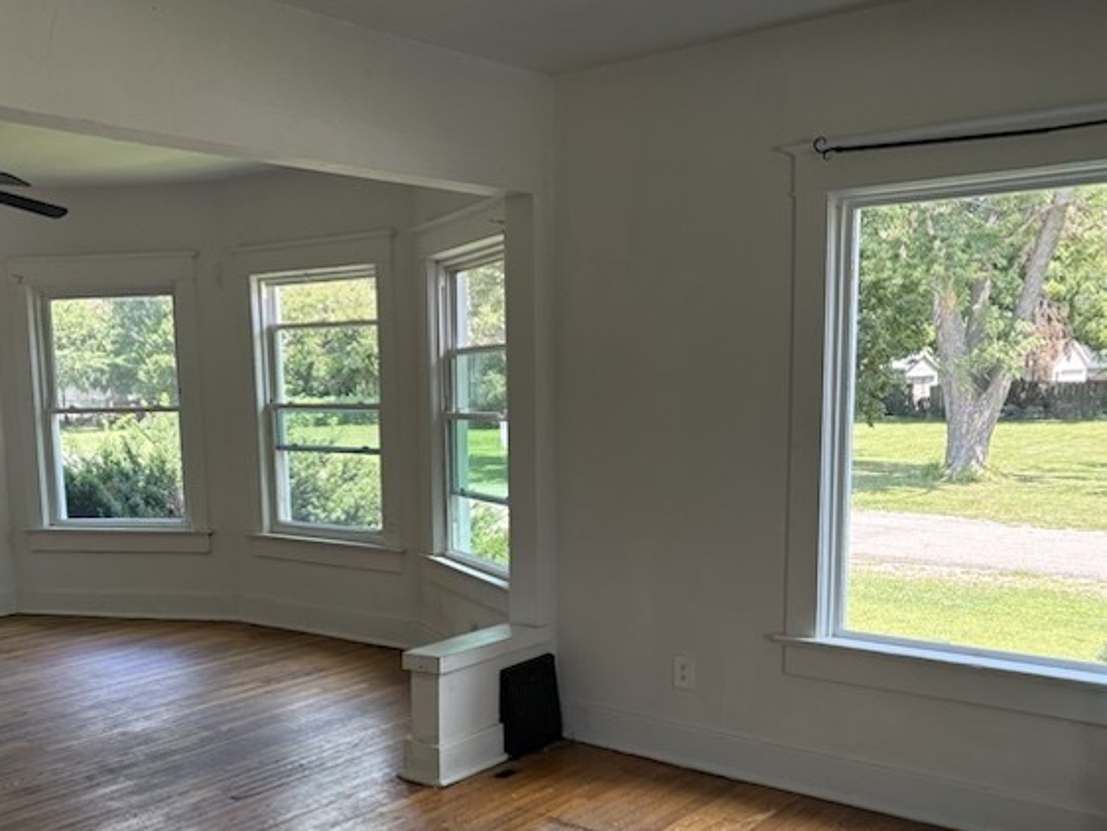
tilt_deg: -8.5
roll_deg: +1.6
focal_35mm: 37
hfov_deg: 50.0
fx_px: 1184
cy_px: 547
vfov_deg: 38.3
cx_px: 496
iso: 125
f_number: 1.6
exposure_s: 1/230
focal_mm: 5.96
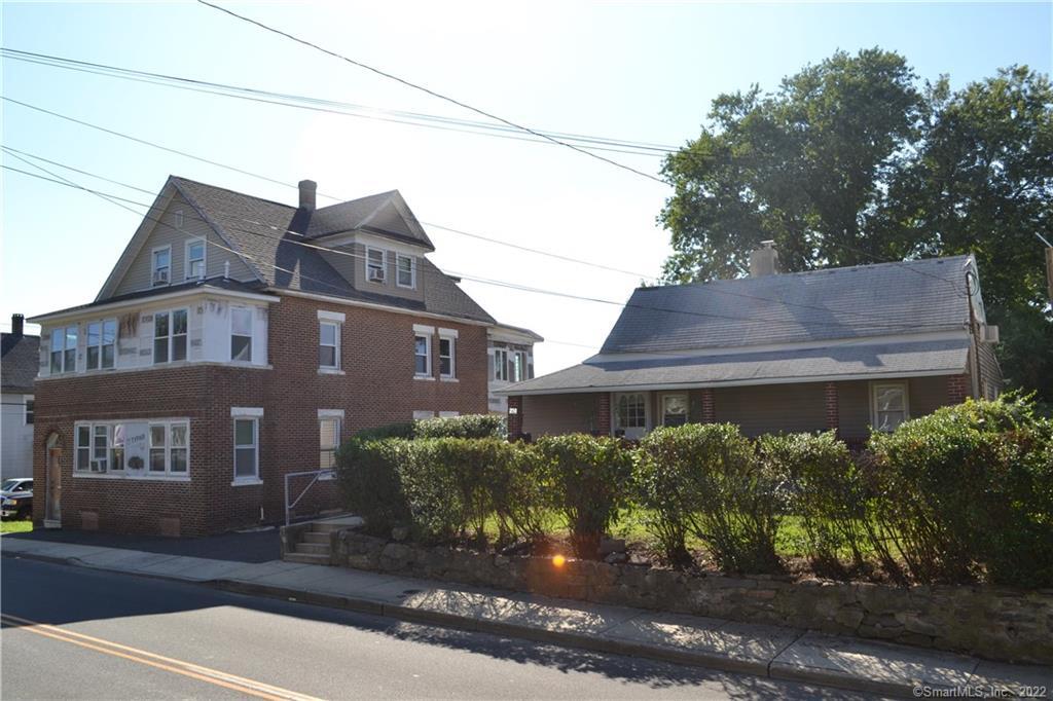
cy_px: 350
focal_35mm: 30
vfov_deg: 43.6
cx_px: 526
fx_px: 877
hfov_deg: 61.9
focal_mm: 20
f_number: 8
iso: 100
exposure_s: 1/200
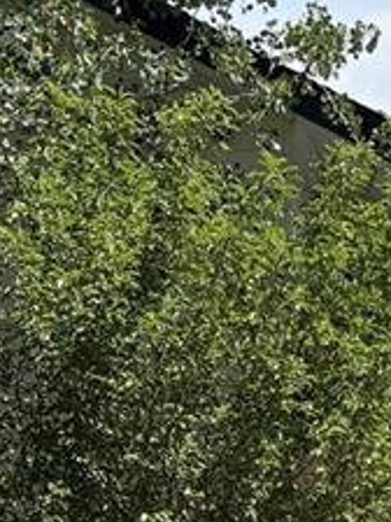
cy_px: 853
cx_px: 777
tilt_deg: -3.5
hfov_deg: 9.9
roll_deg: -0.5
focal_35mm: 139
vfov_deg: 13.2
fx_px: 2093
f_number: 1.6
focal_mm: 5.96
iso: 50
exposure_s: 1/2639
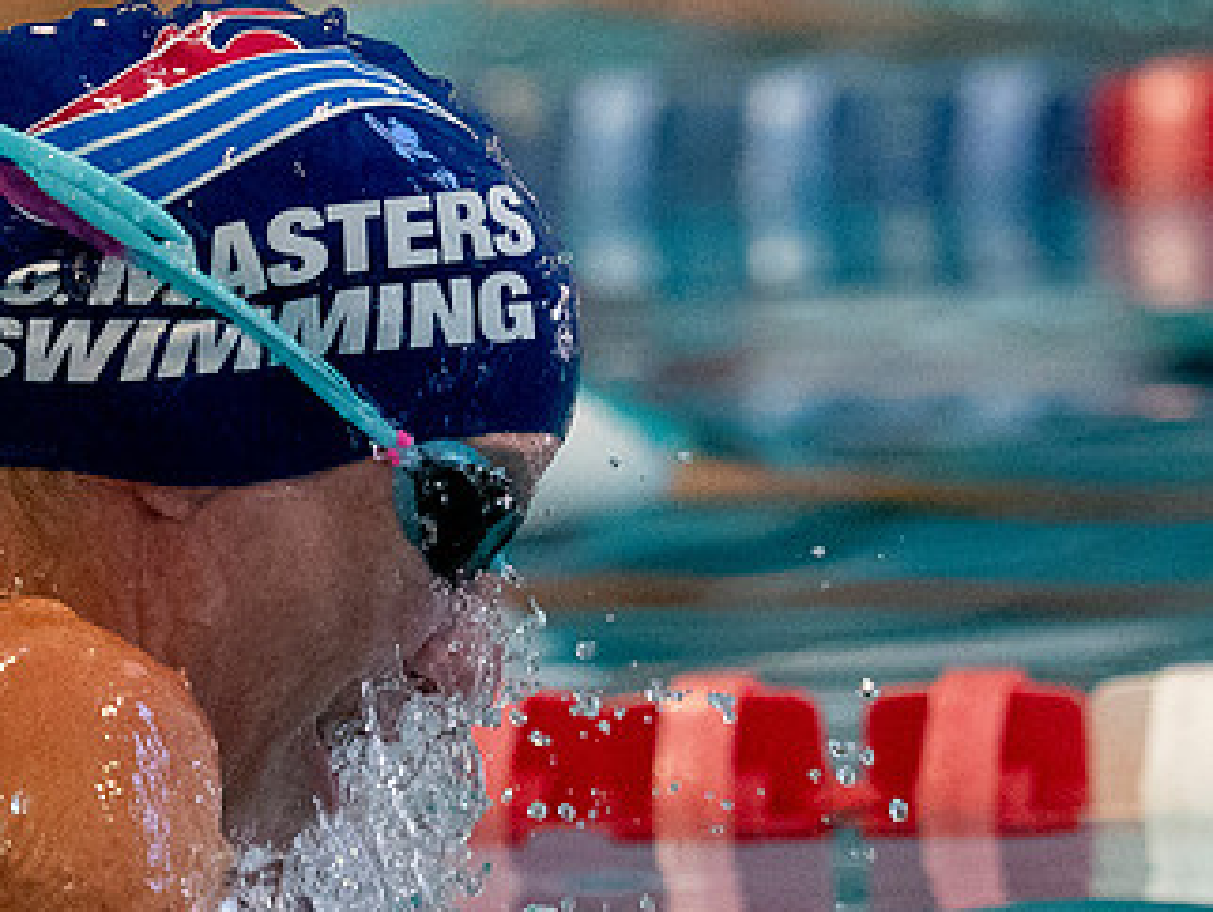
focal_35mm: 862
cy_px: 633
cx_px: 338
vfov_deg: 1.7
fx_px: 30228
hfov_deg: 2.3
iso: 4000
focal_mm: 150
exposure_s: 1/1000
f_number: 2.8
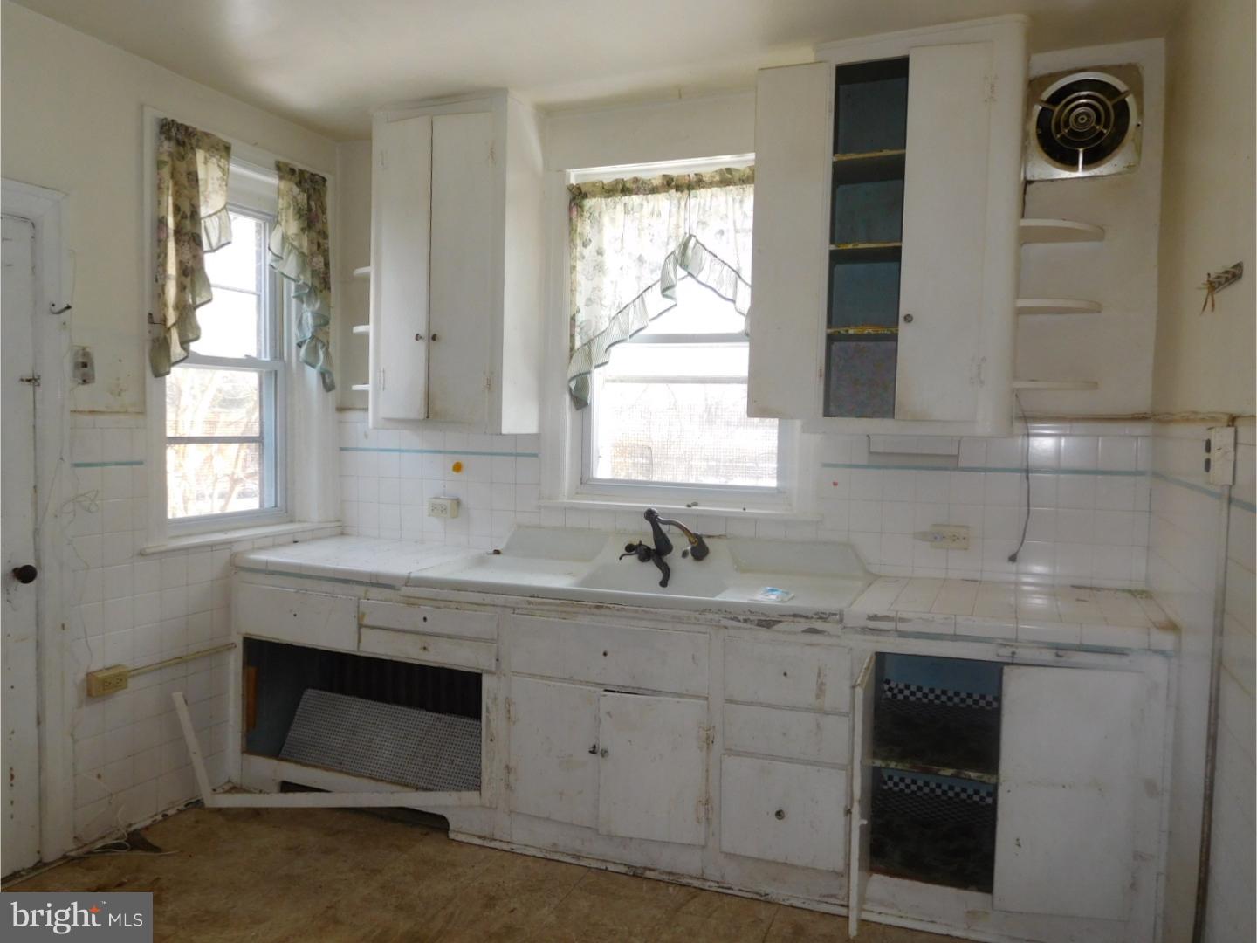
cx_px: 628
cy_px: 472
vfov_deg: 54.9
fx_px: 908
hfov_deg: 69.4
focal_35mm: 25
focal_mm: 4.5
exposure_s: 1/30
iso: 140
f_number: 3.4
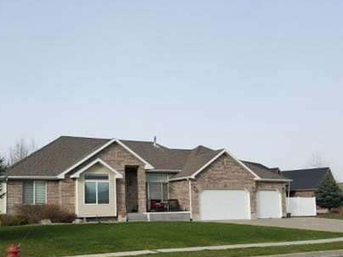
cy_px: 172
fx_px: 406
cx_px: 143
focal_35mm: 41
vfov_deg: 34.8
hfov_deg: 45.6
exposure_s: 1/2080
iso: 50
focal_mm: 4.2
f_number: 1.7
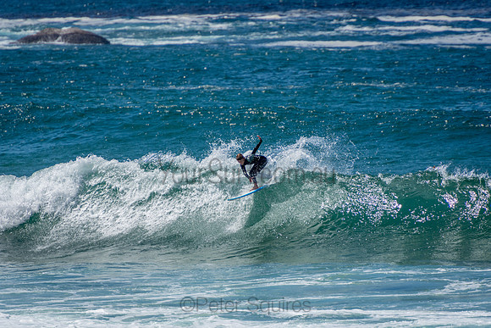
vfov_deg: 2.3
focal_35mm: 600
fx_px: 8185
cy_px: 164
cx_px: 246
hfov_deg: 3.4
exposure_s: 1/2000
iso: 250
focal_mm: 400
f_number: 5.6
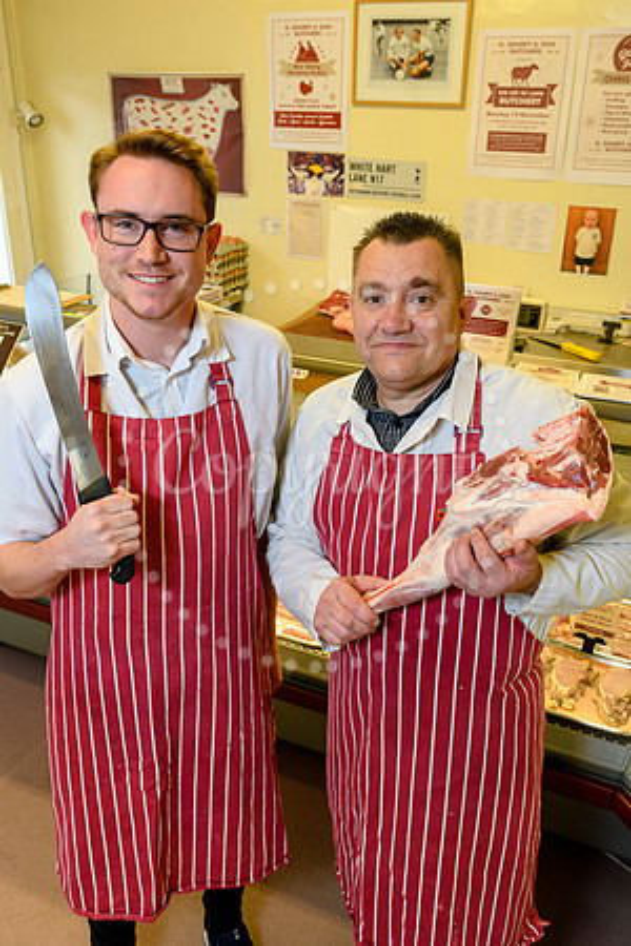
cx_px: 316
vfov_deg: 57.2
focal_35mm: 33
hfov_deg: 40.0
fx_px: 868
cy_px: 473
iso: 800
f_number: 5.6
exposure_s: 1/60
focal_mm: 22
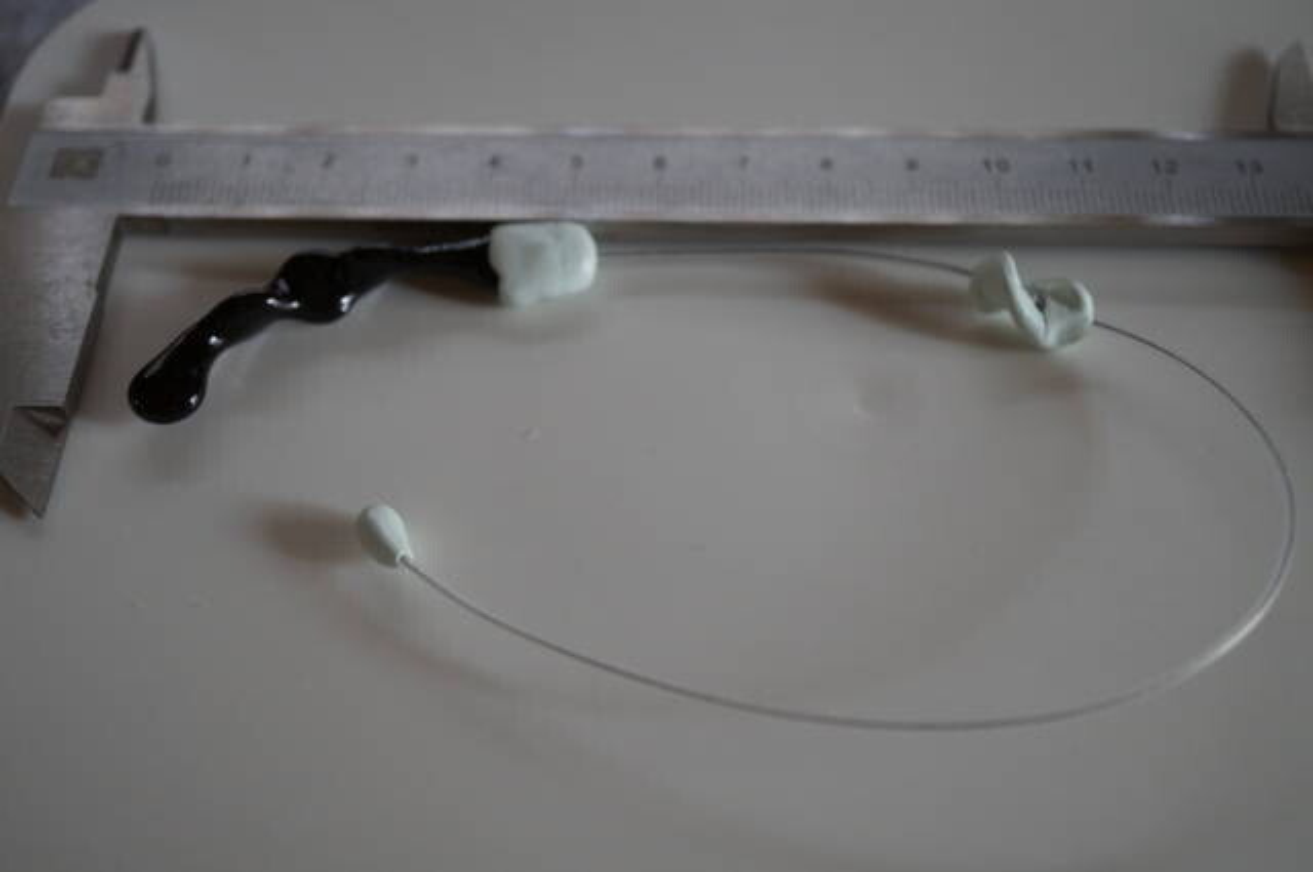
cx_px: 656
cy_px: 436
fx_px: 1639
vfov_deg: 29.8
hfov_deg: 43.7
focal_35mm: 45
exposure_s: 1/160
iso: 800
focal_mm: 30
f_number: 4
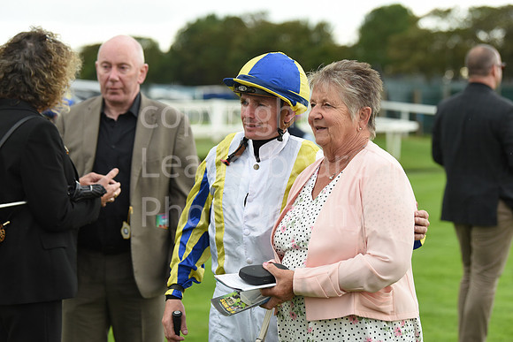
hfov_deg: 19.5
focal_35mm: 105
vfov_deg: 13.0
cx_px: 256
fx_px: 1497
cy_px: 171
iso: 1250
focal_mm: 105
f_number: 4
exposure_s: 1/1000
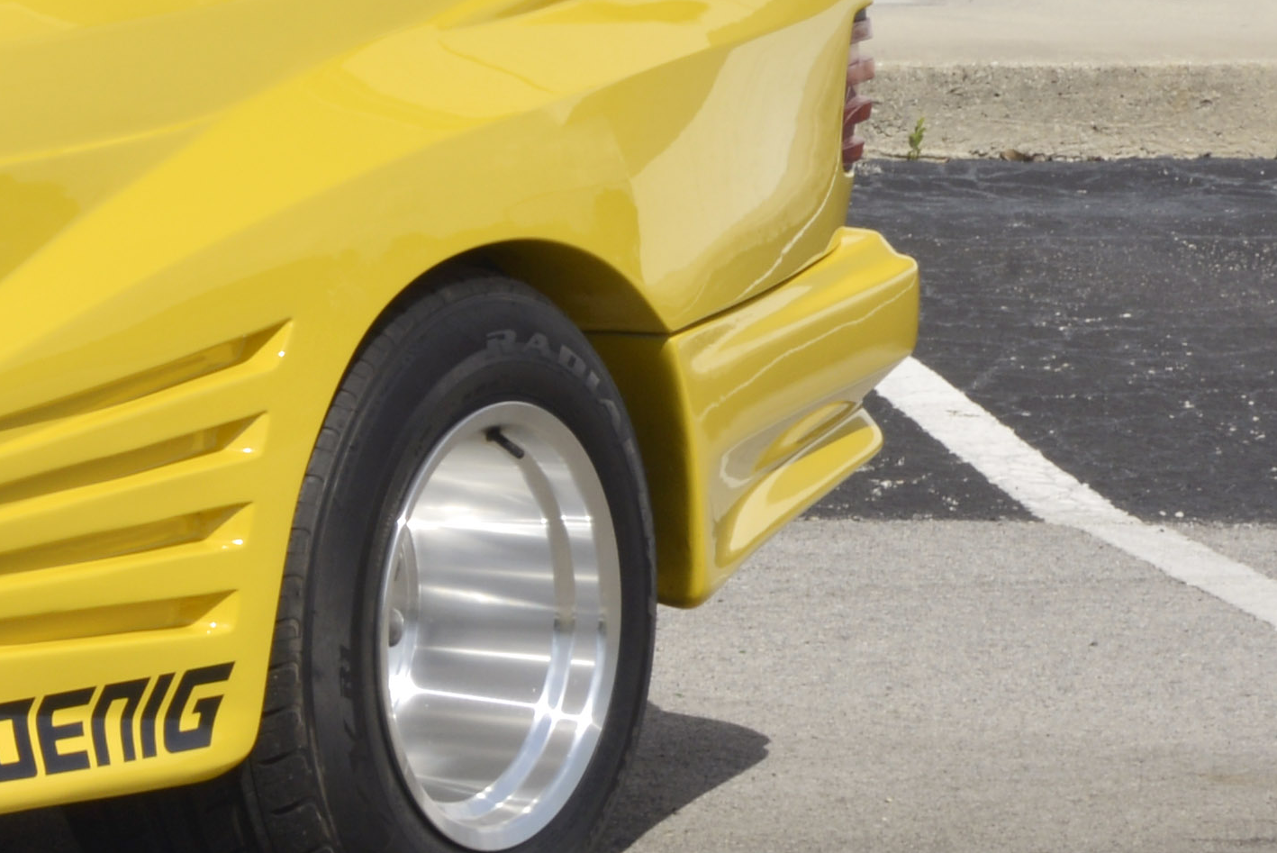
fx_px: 10540
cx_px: -1399
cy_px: 343
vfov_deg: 4.6
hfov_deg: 6.7
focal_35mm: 297
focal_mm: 70
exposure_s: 1/100
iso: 200
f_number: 22
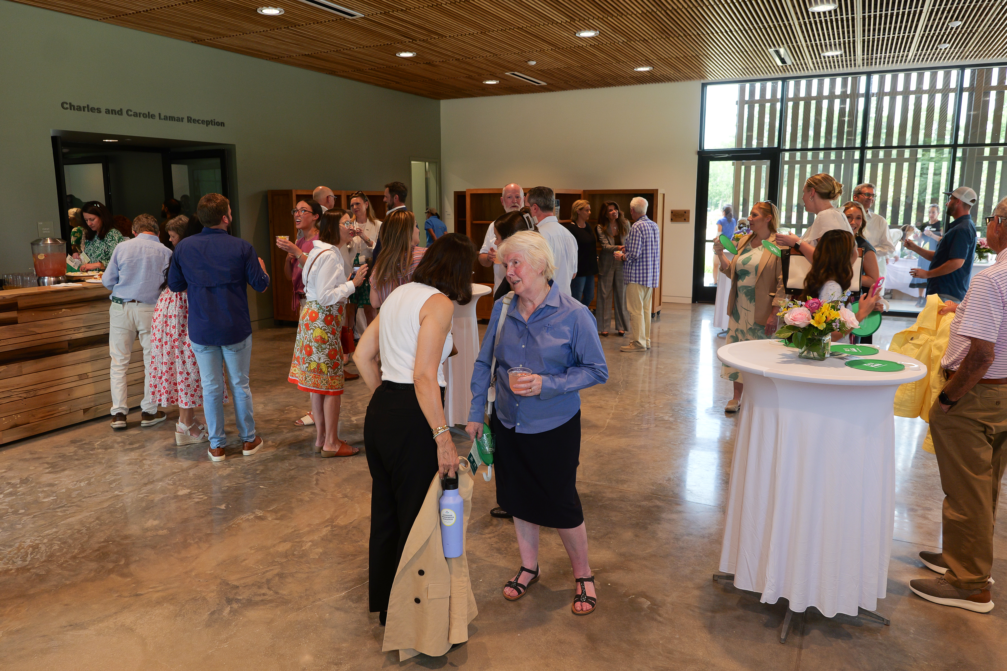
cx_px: 504
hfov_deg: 73.7
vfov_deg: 53.1
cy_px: 336
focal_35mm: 24
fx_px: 671
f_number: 5
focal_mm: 24
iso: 800
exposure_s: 1/160
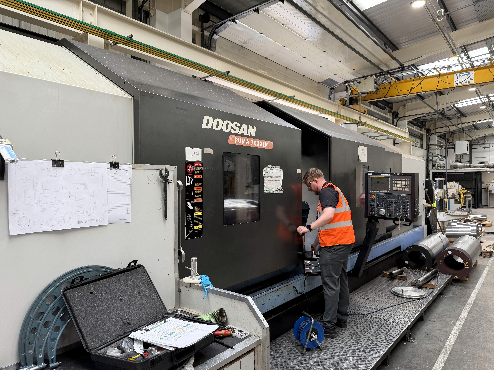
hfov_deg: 71.6
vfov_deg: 56.8
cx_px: 247
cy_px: 185
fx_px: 343
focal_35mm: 24
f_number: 1.78
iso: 80
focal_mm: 6.76
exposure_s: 1/206
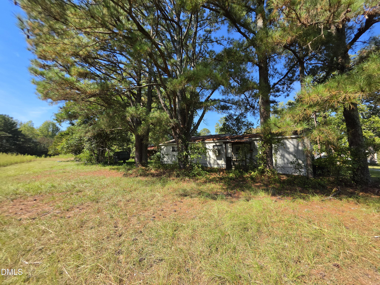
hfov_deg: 106.2
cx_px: 190
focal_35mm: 13
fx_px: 143
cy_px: 142
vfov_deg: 89.9
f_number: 1.9
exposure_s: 1/871
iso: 32
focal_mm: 2.2
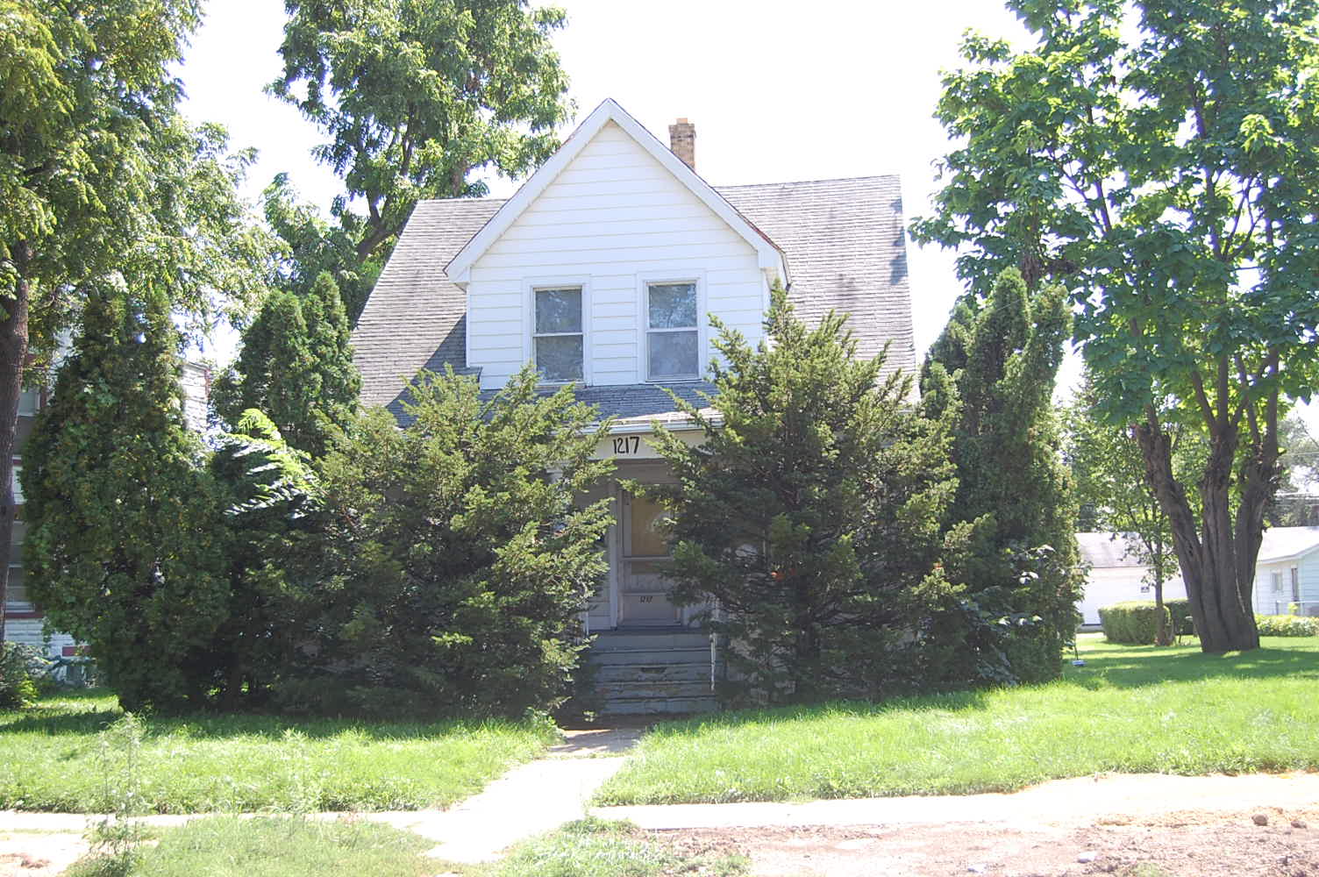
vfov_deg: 31.8
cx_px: 660
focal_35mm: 42
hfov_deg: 46.4
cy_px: 438
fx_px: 1537
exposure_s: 1/500
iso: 400
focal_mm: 28
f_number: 4.2
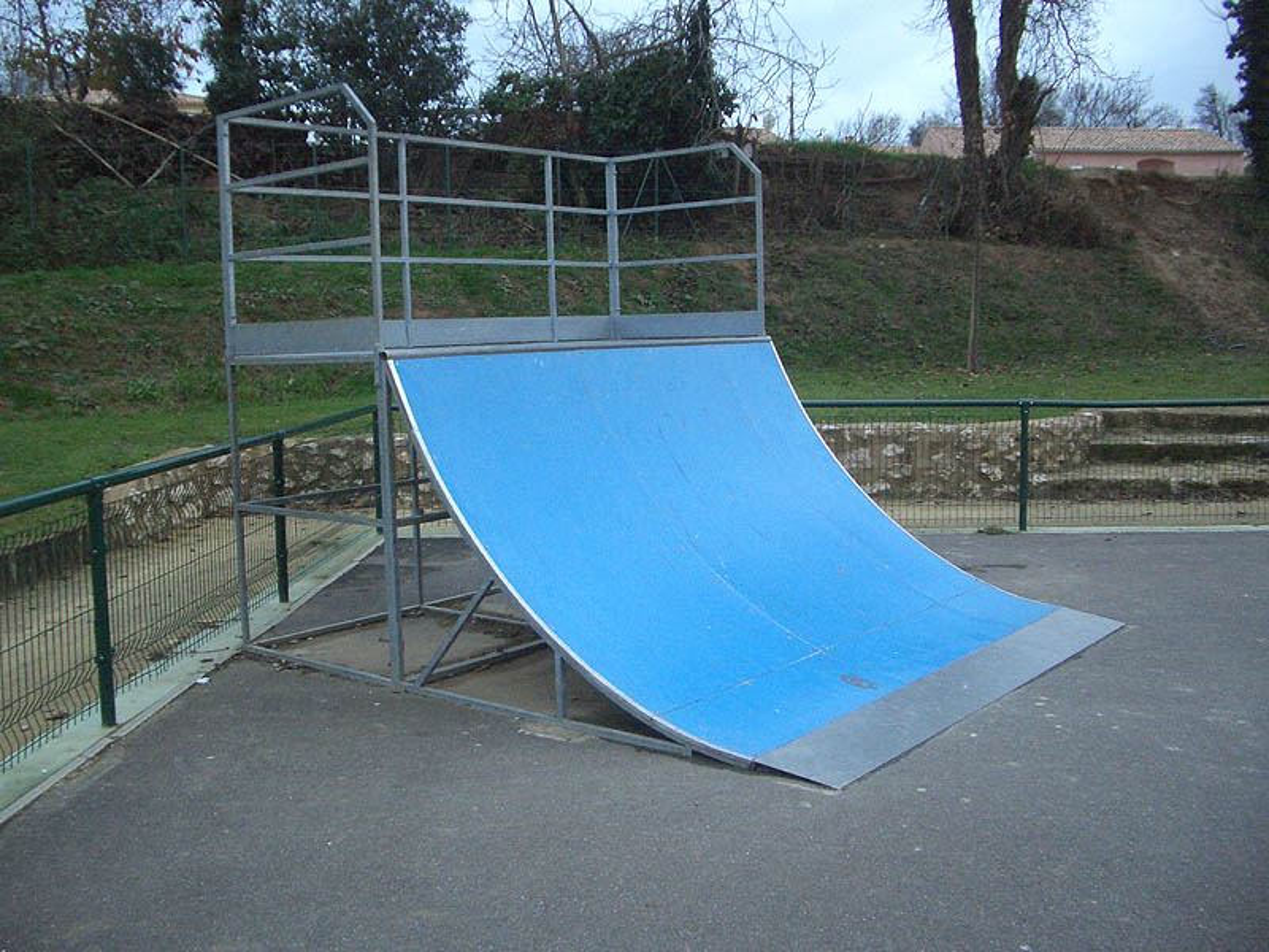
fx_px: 1283
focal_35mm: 35
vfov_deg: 40.7
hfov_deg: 52.6
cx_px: 634
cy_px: 476
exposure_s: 1/60
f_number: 2.6
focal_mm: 5.8
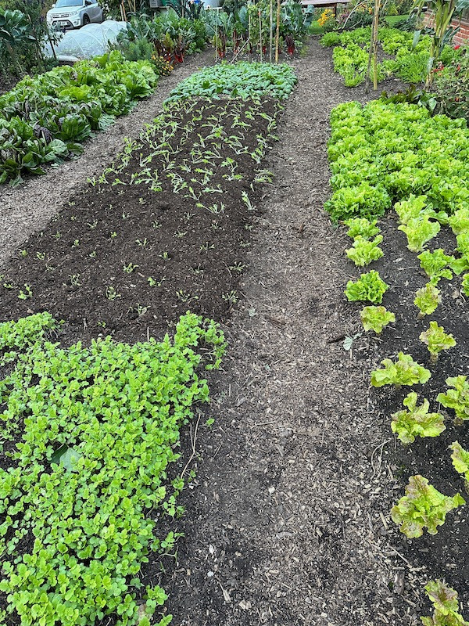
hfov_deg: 56.8
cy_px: 313
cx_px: 234
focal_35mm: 24
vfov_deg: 71.6
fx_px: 434
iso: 320
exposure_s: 1/60
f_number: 1.78
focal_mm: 6.86
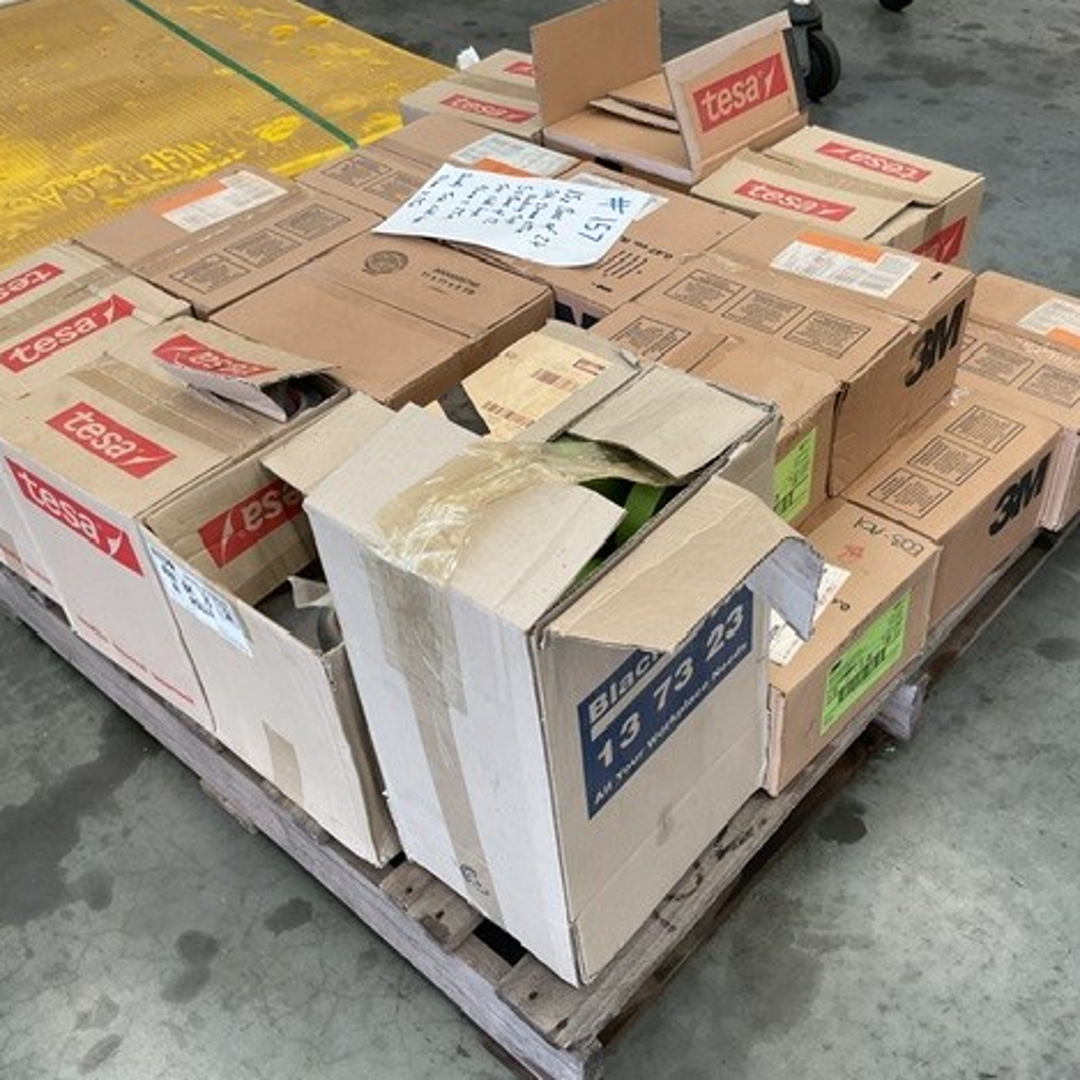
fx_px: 1235
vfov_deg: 47.2
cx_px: 603
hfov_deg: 47.1
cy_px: 541
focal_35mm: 35
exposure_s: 1/60
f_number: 1.8
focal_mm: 3
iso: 50
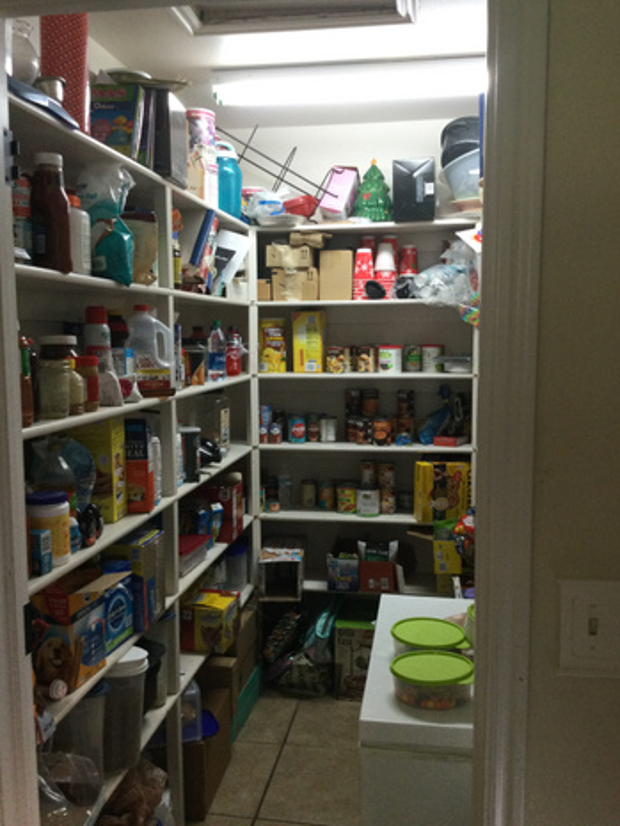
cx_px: 309
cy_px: 412
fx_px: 764
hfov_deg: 44.2
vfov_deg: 56.8
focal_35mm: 32
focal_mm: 3.3
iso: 50
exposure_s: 1/30
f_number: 2.4
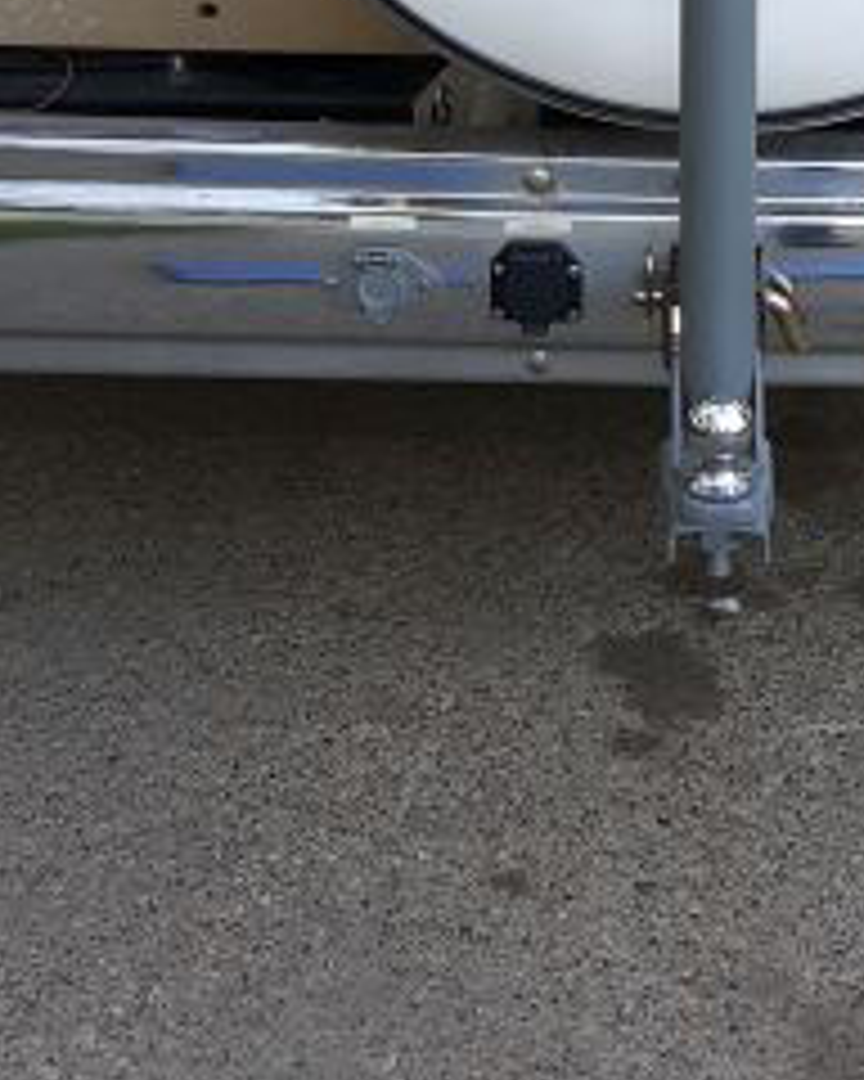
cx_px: 734
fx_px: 3228
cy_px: 108
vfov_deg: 18.7
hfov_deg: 15.1
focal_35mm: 101
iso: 50
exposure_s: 1/33
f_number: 1.9
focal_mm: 3.7
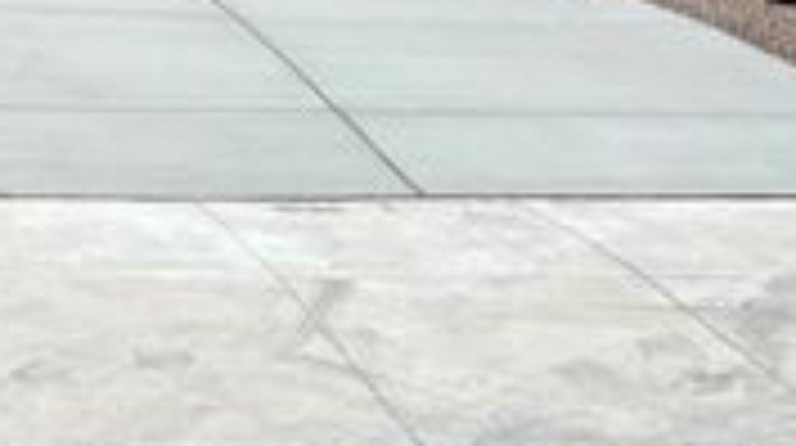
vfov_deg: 10.7
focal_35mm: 107
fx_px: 2255
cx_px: -270
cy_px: -327
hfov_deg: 18.5
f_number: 1.6
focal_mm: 5.96
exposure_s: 1/5618
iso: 50
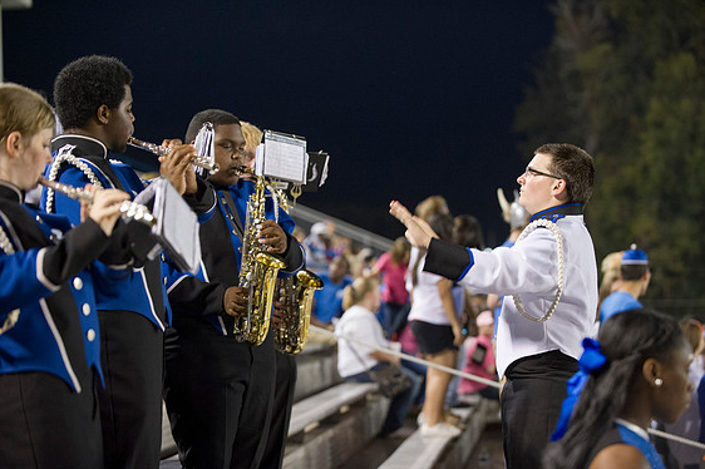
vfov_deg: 13.9
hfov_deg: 20.8
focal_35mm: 98
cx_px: 360
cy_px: 236
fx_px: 1918
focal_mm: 95
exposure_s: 1/125
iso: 4000
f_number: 2.8
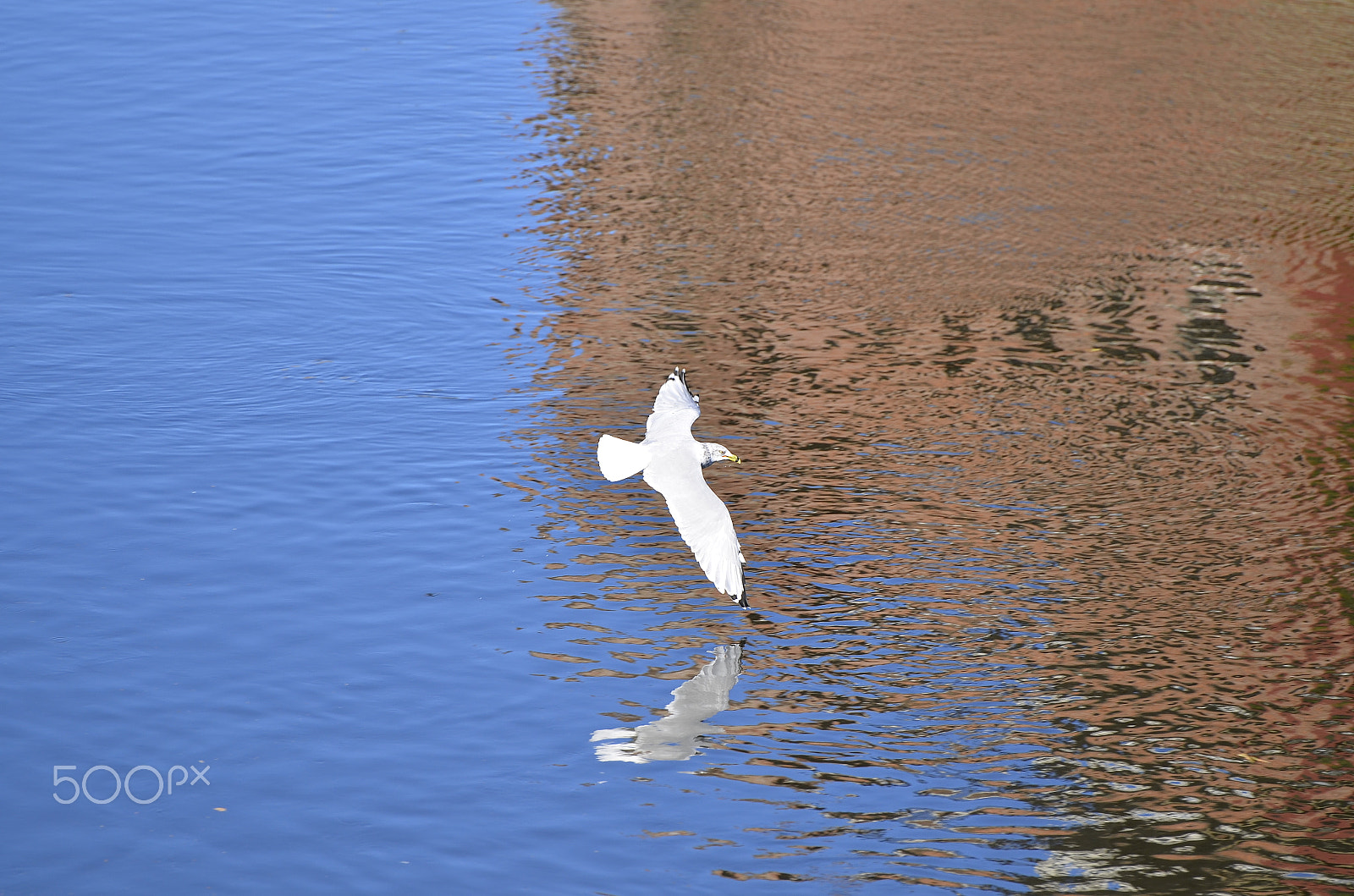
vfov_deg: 4.6
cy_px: 448
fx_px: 11258
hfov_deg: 6.9
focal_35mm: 300
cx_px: 677
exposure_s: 1/800
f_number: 3.5
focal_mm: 200
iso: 100
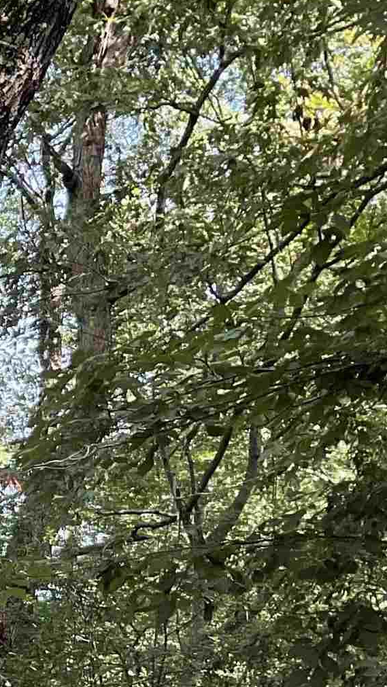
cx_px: -581
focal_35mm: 96
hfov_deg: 10.6
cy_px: 568
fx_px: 1751
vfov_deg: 21.9
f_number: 1.8
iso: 16
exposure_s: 1/161
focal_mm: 3
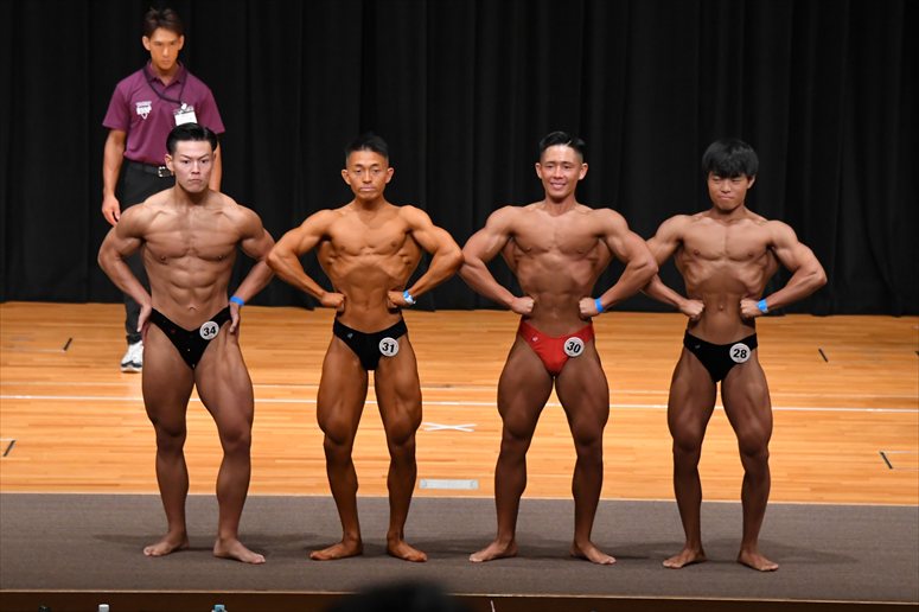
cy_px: 306
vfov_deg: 7.3
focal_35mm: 187
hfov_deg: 11.0
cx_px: 460
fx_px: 4771
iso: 4000
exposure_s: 1/400
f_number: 5.6
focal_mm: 125
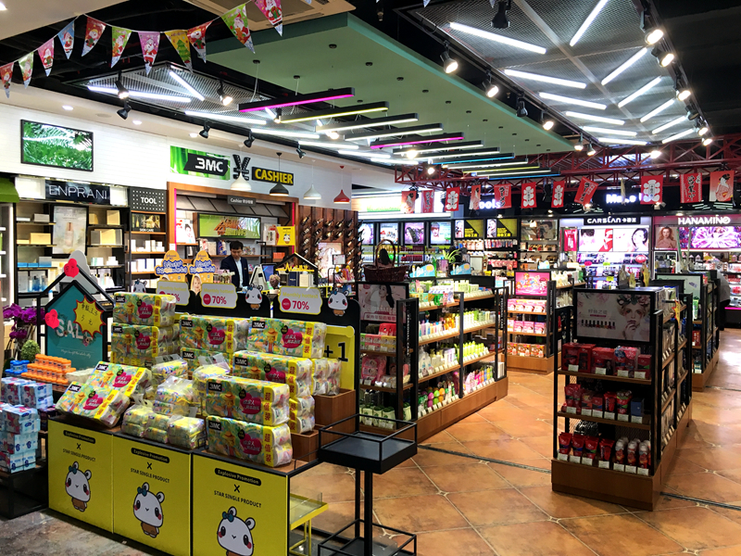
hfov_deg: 61.7
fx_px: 621
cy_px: 278
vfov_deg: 48.2
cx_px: 370
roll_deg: -1.2
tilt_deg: -1.5
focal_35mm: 29
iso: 32
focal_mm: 4.15
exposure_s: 1/33
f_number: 2.2
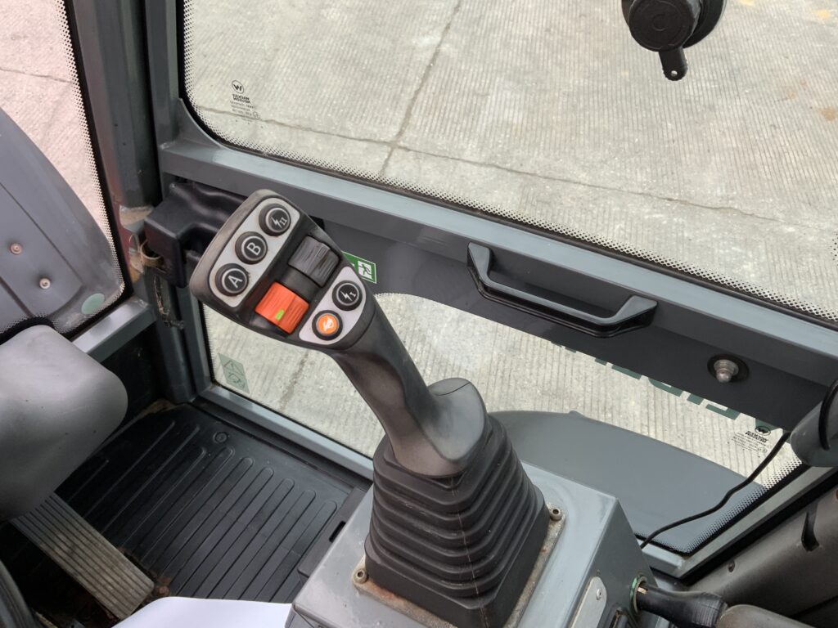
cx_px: 419
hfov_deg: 61.7
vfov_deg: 48.2
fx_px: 702
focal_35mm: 29
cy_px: 314
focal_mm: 3
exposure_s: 1/122
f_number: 1.8
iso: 40
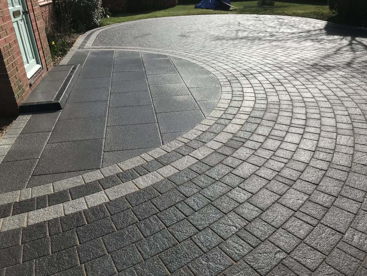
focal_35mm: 28
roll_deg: +2.5
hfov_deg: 63.4
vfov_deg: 49.7
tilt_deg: -27.9
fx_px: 297
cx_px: 184
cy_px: 138
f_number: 1.8
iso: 20
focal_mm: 3.99
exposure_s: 1/3546
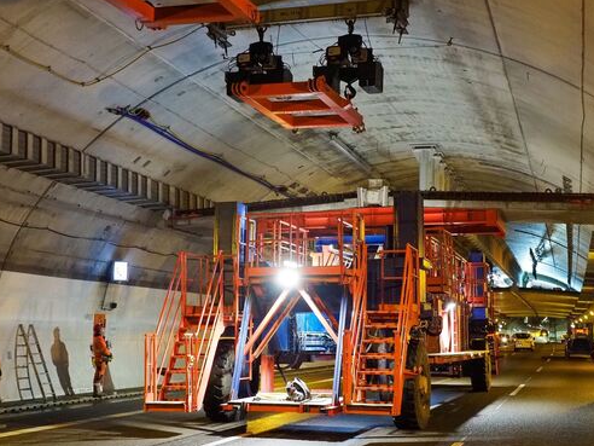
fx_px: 807
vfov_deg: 30.9
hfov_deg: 40.4
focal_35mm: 47
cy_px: 219
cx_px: 295
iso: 2000
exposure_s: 1/30
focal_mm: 17
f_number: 4
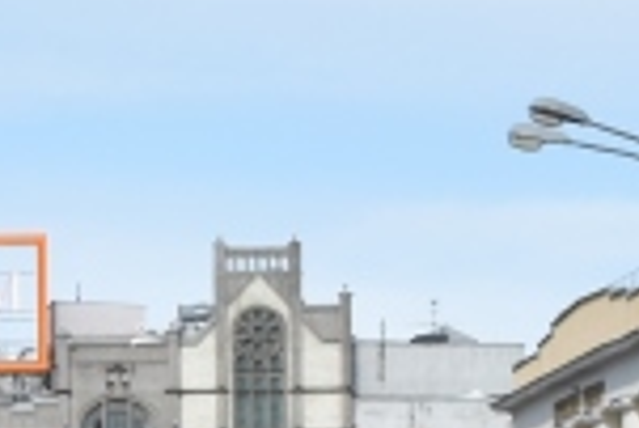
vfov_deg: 5.2
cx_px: -978
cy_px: 583
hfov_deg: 7.2
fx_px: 4708
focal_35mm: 265
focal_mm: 26
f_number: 9
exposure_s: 1/320
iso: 200
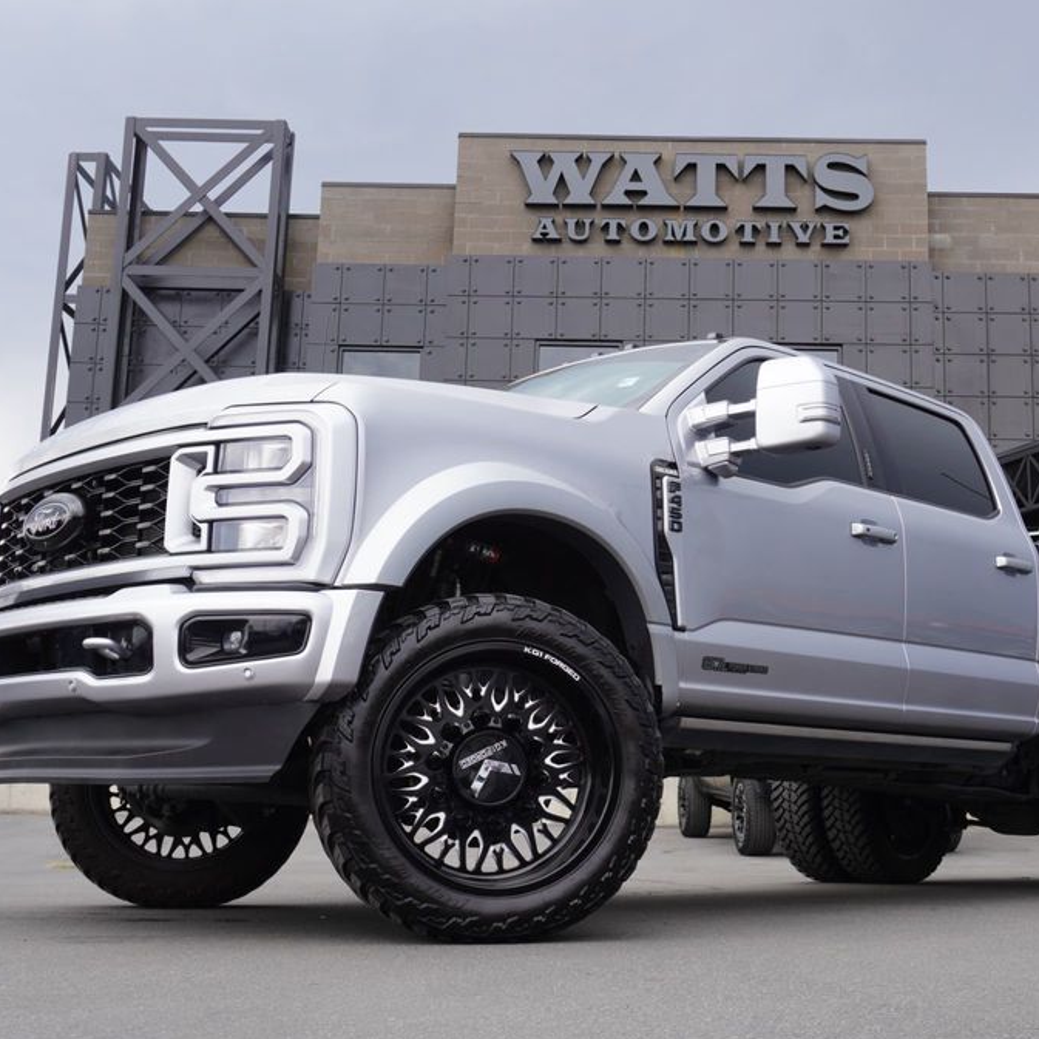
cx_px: 627
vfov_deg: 37.8
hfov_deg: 37.7
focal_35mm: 45
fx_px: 1516
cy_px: 523
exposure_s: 1/100
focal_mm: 23
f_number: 6.3
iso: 100
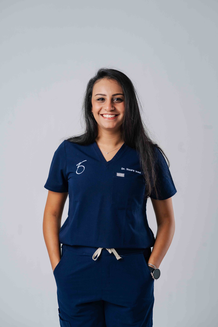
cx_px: 109
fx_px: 772
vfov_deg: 23.9
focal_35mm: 85
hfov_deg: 16.1
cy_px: 164
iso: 1000
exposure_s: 1/250
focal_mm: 85
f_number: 6.3
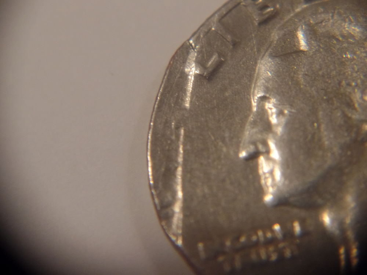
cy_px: 138
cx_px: 184
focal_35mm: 114
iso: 400
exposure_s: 1/20
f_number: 4
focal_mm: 20.3
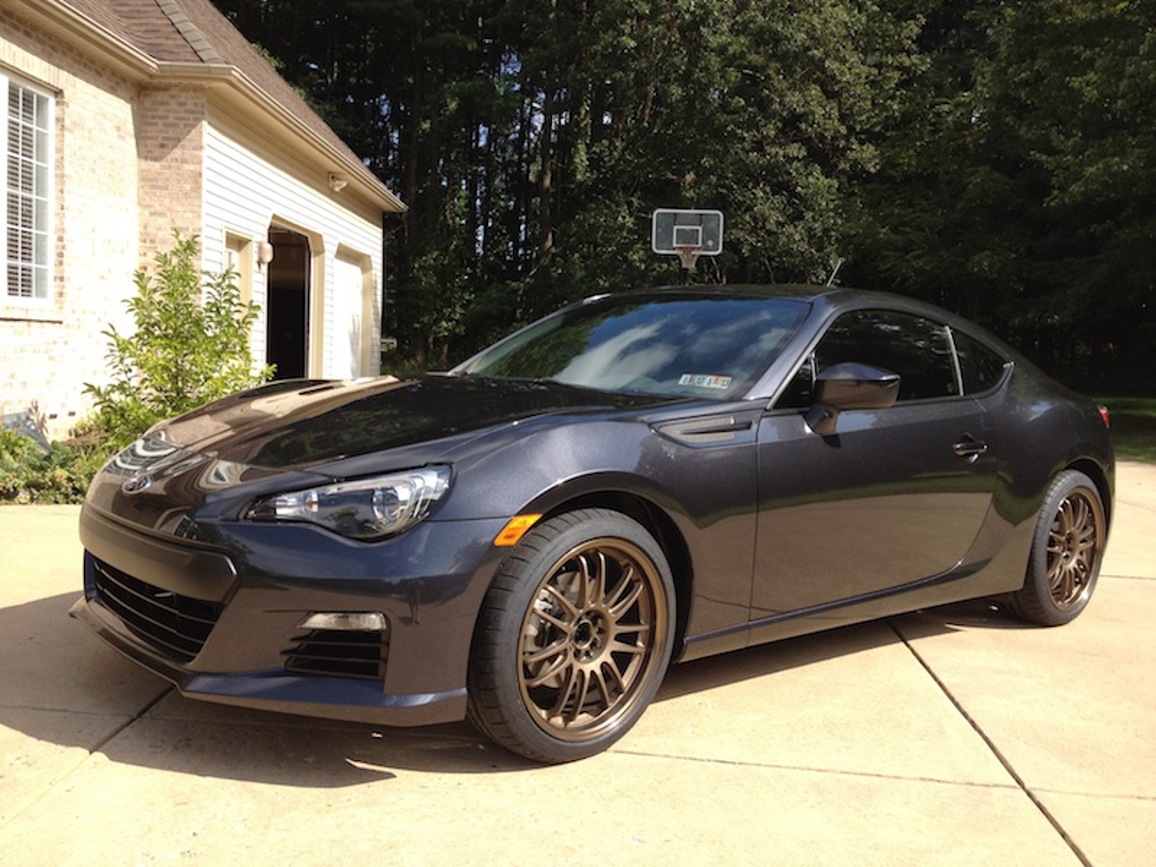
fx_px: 1169
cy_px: 434
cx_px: 578
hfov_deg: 52.6
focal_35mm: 35
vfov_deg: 40.7
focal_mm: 4.3
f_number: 2.4
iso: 64
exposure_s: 1/951
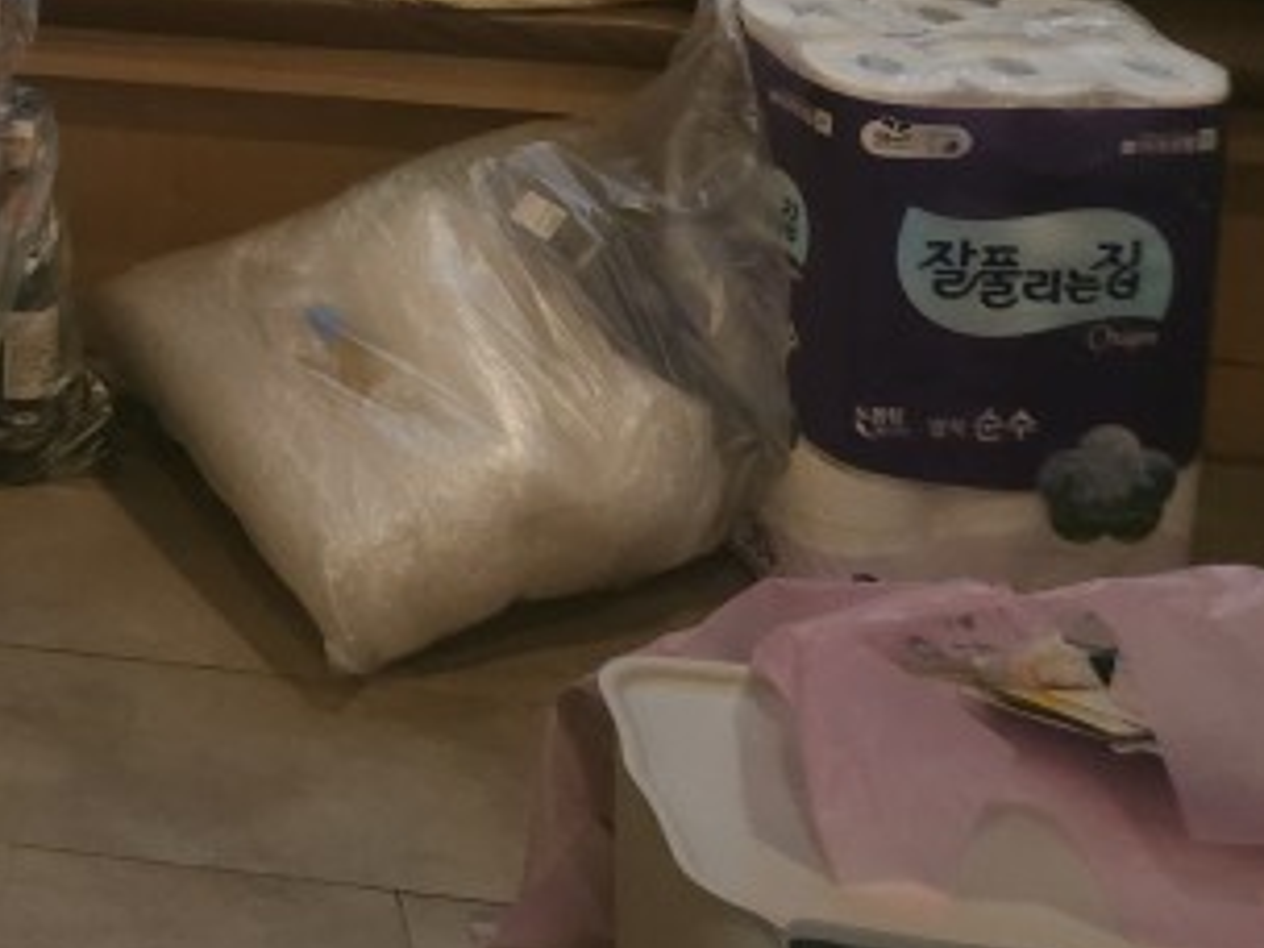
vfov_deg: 13.9
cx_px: -807
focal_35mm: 97
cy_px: -624
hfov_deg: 17.5
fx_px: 3542
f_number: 1.8
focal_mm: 5.4
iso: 250
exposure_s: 1/60
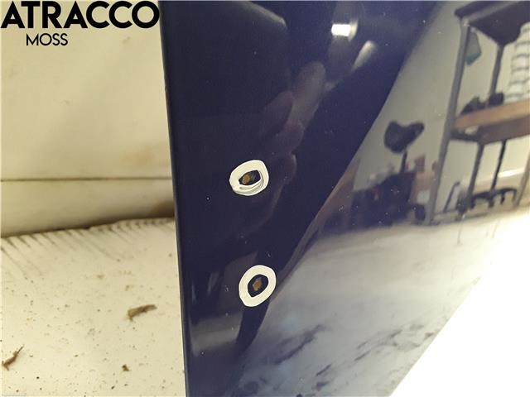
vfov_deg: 49.7
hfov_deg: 63.4
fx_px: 429
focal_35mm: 28
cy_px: 198
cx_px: 265
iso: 200
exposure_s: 1/33
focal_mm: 2.91
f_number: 1.9
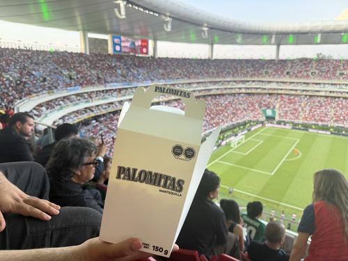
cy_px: 130
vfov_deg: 56.8
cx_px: 174
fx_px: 241
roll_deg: -0.2
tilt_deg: -14.9
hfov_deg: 71.6
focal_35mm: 24
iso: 100
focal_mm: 6.76
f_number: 1.78
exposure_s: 1/251
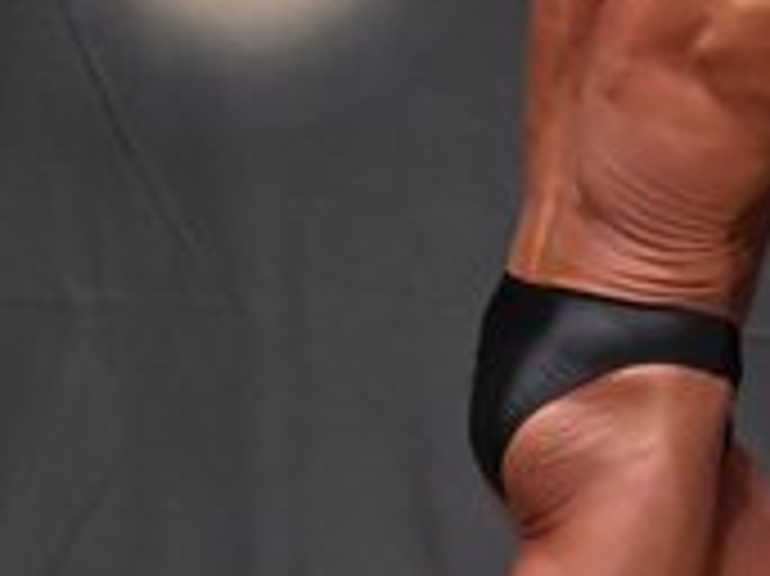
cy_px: 338
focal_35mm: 946
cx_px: 520
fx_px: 21028
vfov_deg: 1.6
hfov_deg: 2.1
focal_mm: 145
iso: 6400
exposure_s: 1/400
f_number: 5.6
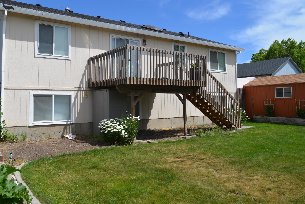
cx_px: 129
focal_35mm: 28
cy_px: 90
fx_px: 237
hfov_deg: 65.1
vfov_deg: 46.3
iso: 100
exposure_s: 1/250
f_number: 8
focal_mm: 24
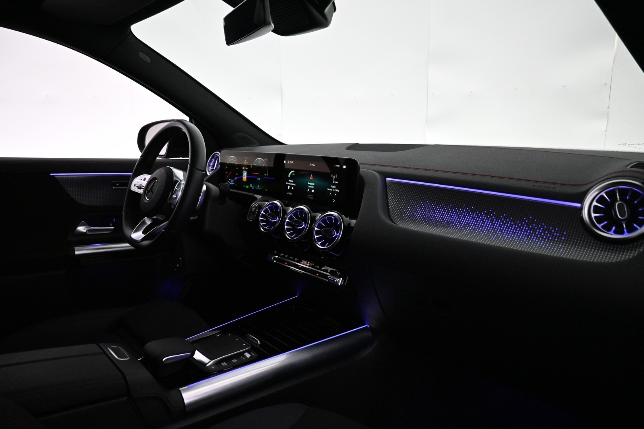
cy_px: 214
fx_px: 429
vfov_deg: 53.1
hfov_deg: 73.7
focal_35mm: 24
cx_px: 322
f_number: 3.5
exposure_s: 1/200
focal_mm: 16
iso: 4000
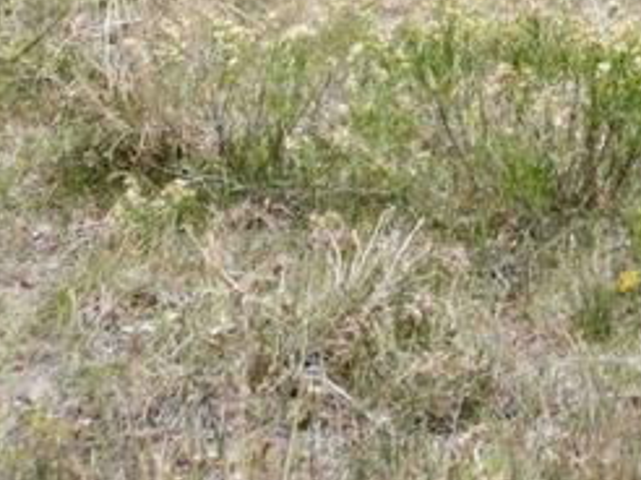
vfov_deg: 12.8
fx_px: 1850
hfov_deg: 16.8
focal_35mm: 100
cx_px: 1100
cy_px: -501
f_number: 1.7
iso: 200
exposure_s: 1/1000
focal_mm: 6.72
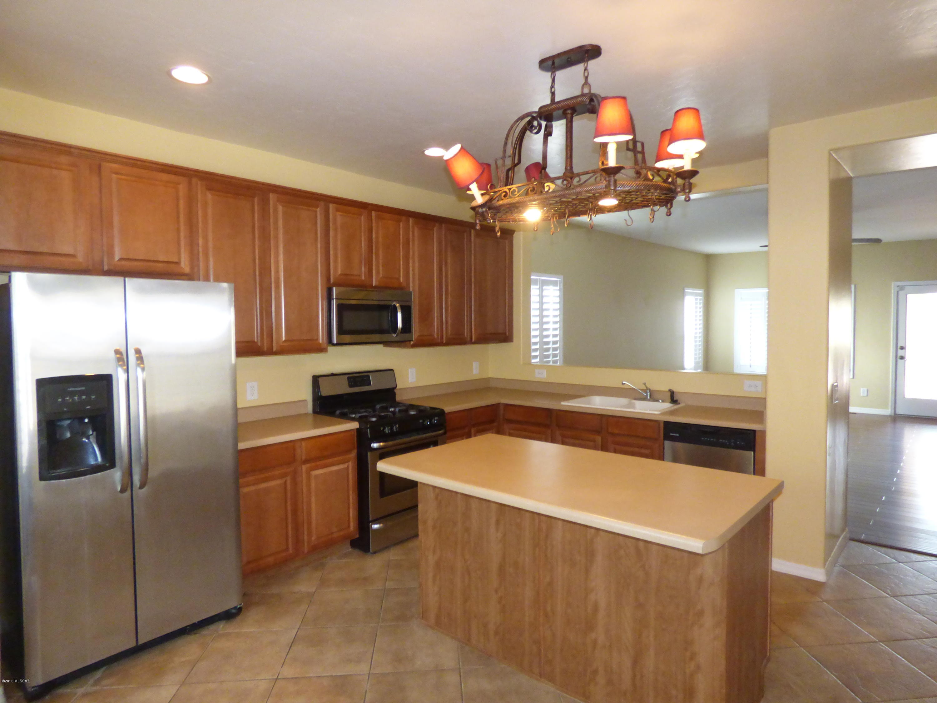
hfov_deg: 81.7
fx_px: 541
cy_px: 352
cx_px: 468
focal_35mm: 20
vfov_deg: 66.0
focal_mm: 3.58
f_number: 2.8
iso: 640
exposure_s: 1/60
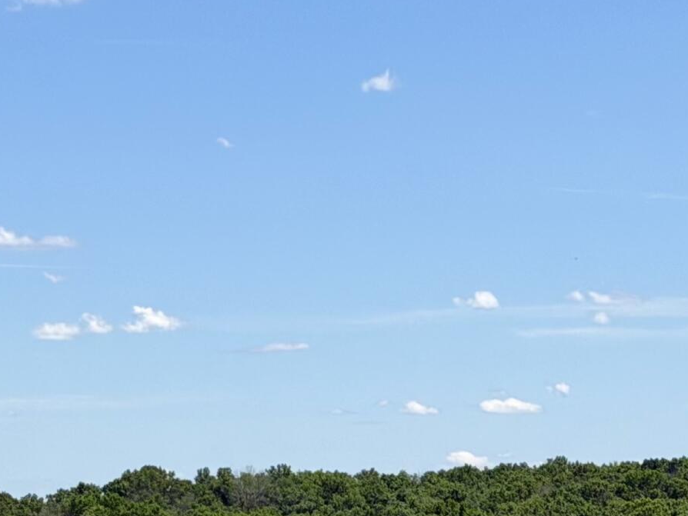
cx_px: -180
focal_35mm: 161
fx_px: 3201
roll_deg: +0.0
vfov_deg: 9.1
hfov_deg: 12.0
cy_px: 562
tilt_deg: -1.1
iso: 64
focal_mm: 6.76
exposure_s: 1/6536
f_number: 1.78
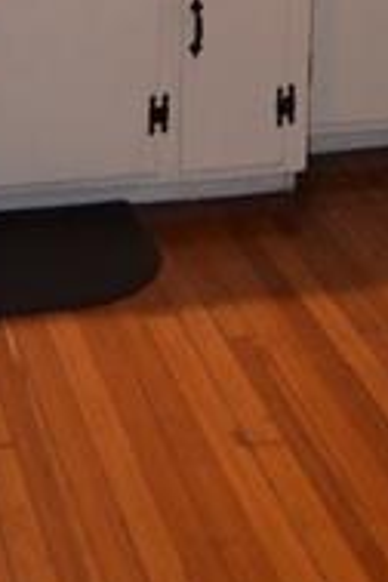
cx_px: 203
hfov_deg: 12.5
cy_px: -262
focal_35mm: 110
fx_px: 1778
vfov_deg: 17.0
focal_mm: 18
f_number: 4
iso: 800
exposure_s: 1/60
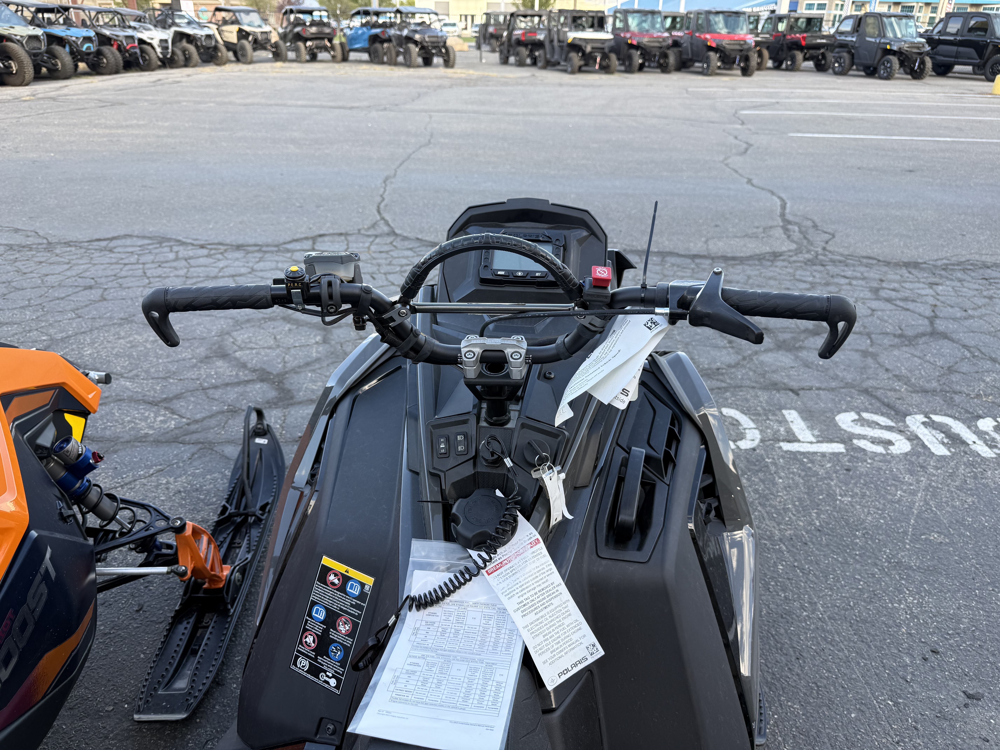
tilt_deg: -23.5
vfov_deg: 56.8
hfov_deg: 71.6
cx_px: 500
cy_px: 375
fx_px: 693
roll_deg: -1.6
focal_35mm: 24
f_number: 1.78
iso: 80
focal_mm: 6.76
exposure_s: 1/263
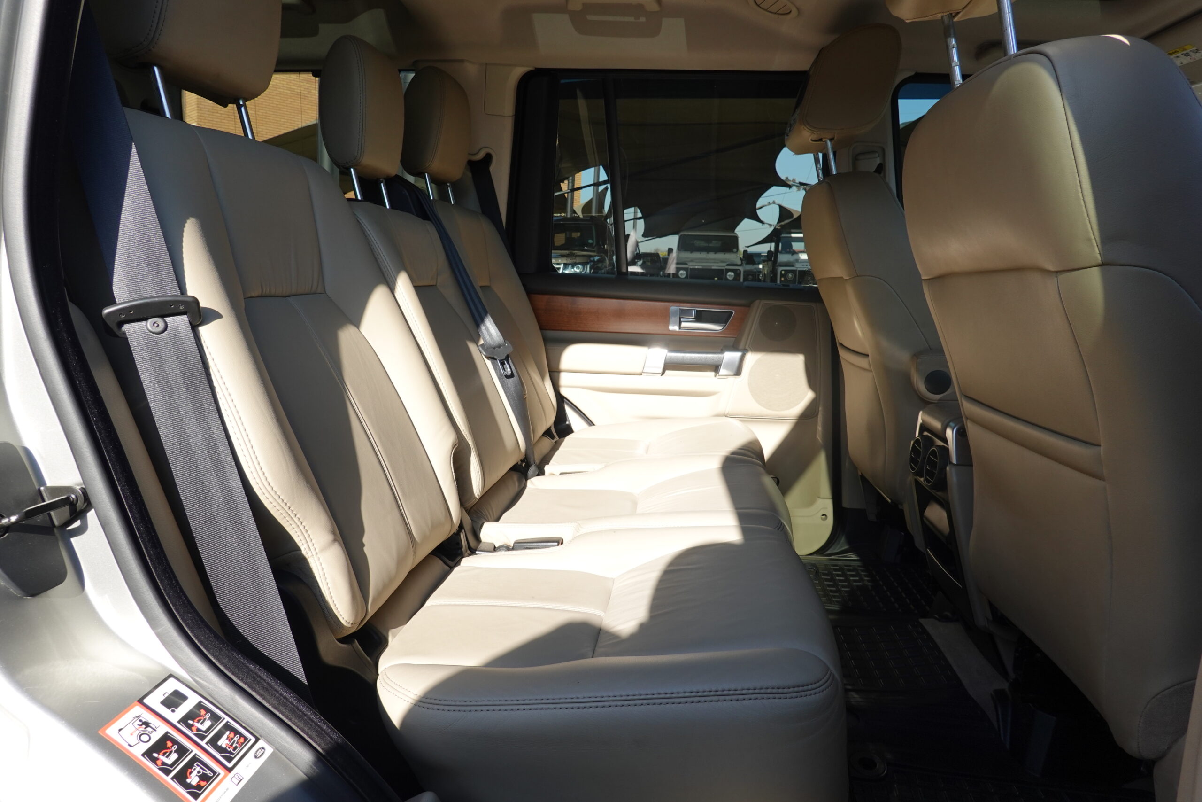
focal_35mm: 24
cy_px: 401
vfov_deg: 53.1
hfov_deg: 73.7
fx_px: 801
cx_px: 601
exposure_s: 1/160
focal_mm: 9
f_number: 5
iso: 125
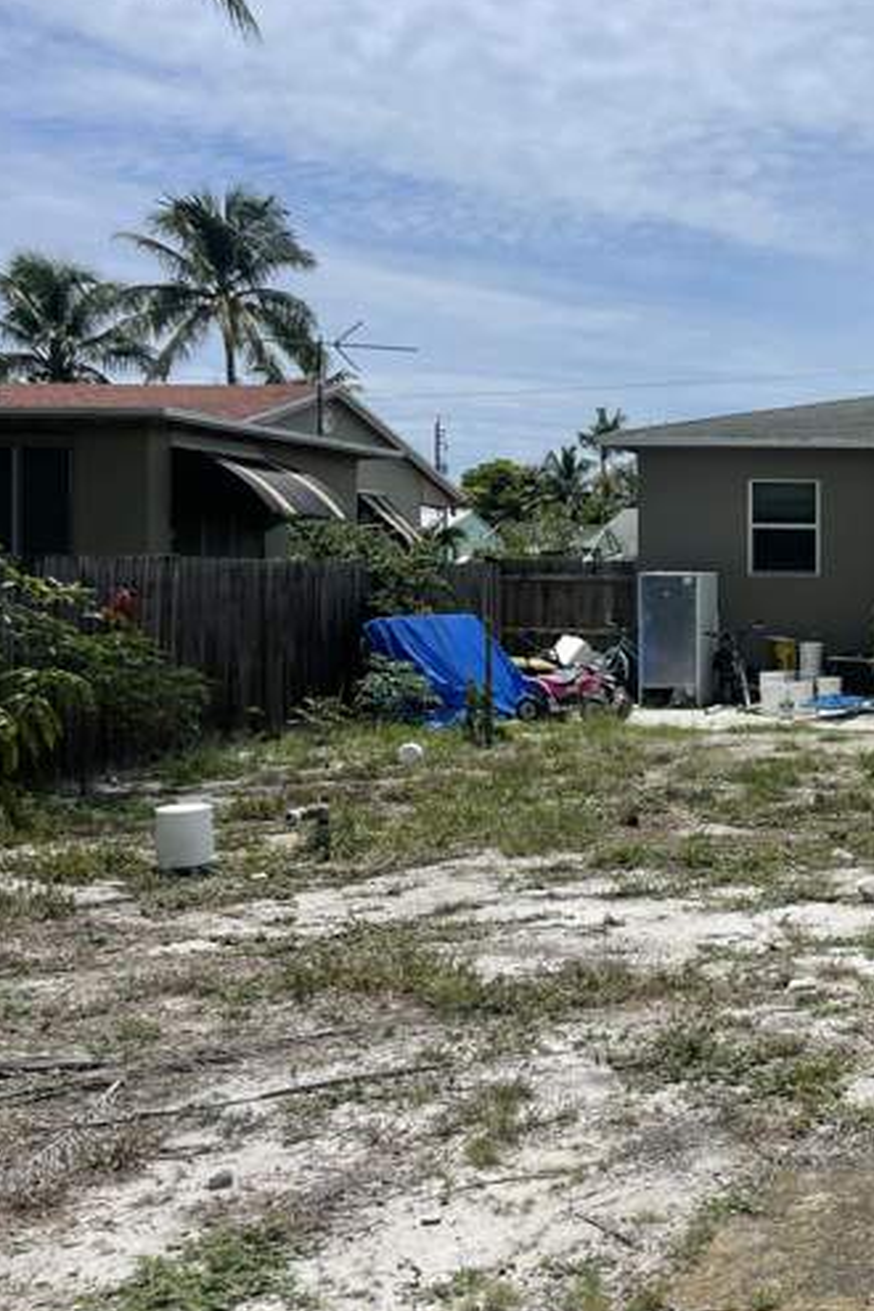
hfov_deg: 27.9
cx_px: 1049
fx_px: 1529
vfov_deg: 46.4
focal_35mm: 42
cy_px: 609
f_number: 1.6
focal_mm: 5.1
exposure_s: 1/6579
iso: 32
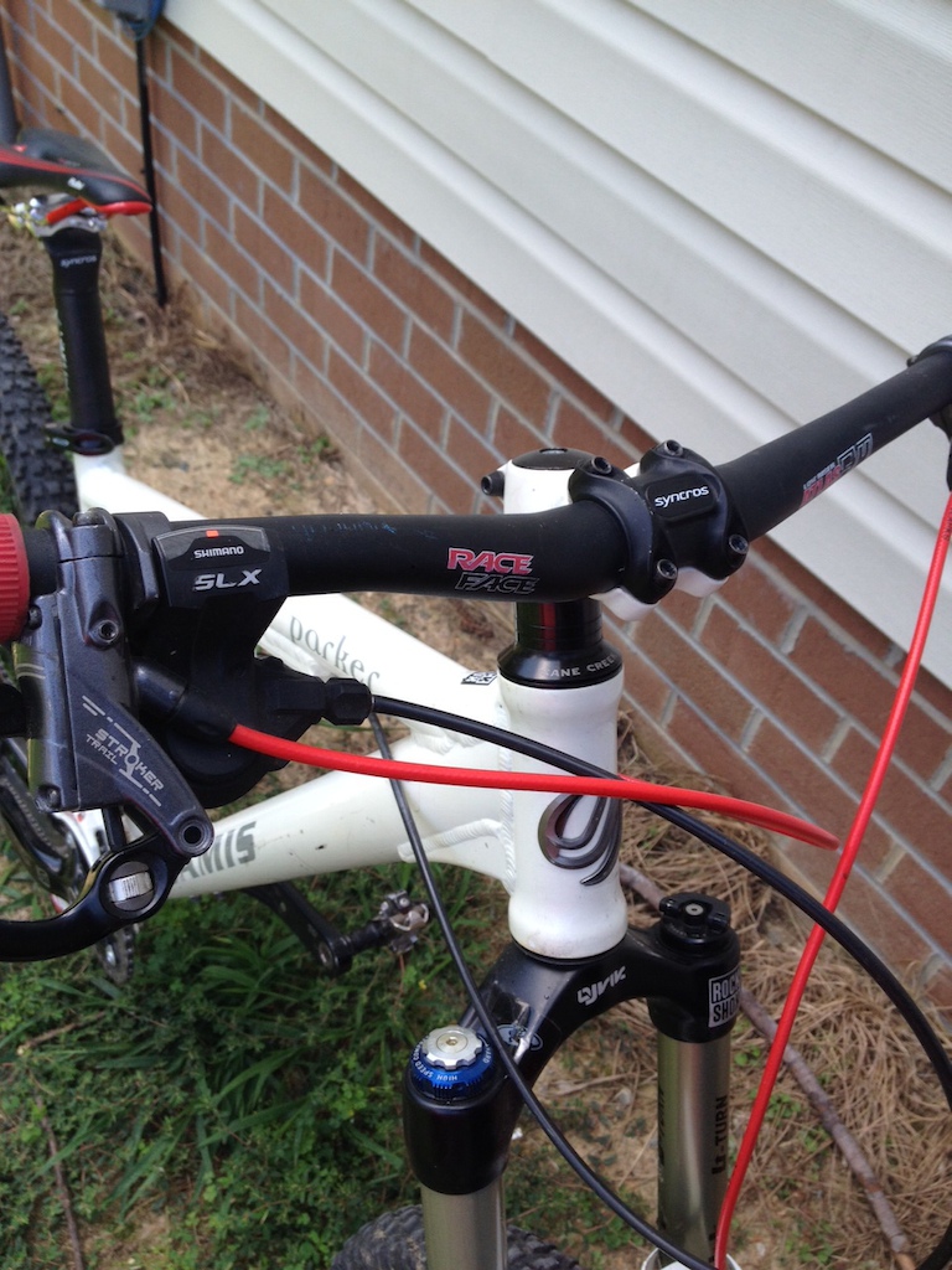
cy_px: 635
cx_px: 476
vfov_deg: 52.6
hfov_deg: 40.7
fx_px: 1283
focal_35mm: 35
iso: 50
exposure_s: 1/226
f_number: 2.4
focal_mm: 4.28
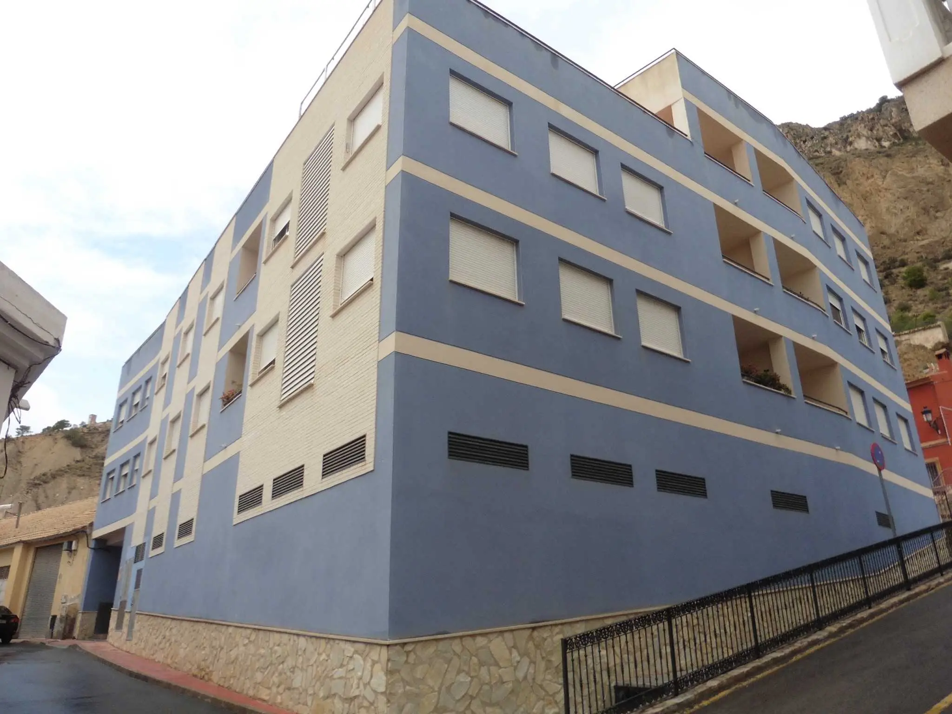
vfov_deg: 56.8
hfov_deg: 71.6
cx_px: 476
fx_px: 660
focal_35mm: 24
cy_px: 357
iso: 100
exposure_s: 1/320
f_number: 3.3
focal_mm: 4.3
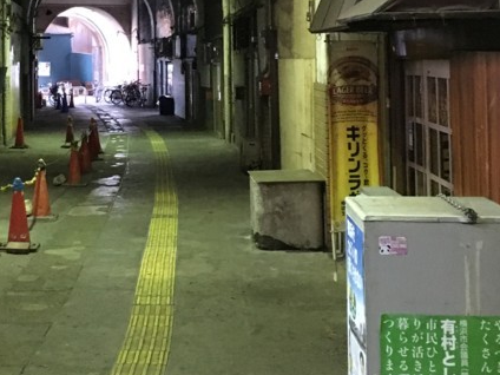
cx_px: 124
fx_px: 1011
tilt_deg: +2.6
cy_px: 25
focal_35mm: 70
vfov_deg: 20.5
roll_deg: +1.6
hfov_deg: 27.4
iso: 320
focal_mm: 4.15
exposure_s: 1/15
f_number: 2.2
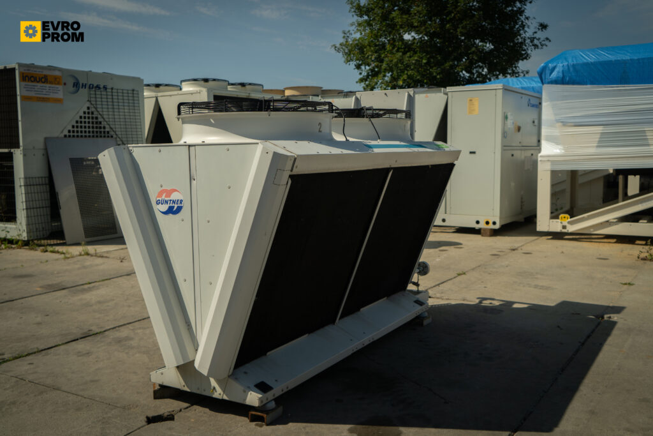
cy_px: 218
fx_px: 599
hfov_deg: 57.2
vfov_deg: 40.0
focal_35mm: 33
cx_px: 326
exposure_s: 1/500
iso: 100
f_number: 4.5
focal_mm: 33
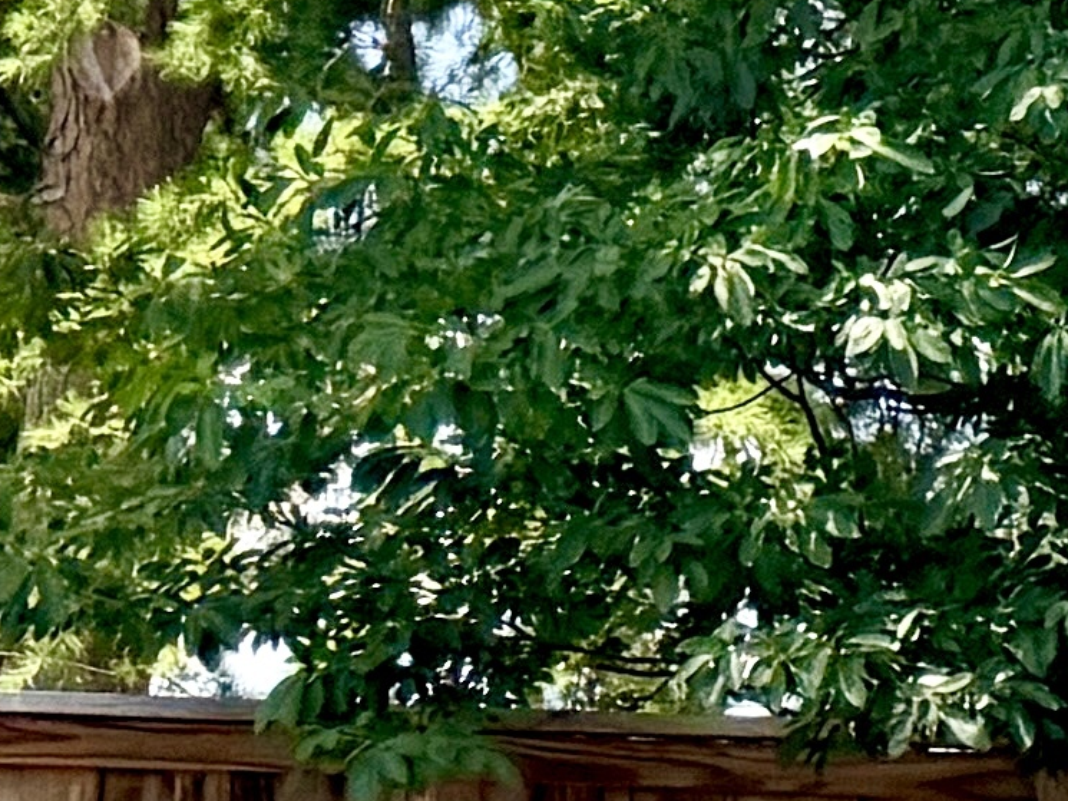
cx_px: 4073
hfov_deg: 7.8
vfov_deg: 8.0
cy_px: 801
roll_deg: -0.2
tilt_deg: +3.8
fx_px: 5678
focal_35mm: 184
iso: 80
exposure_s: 1/4975
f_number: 1.78
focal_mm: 6.76
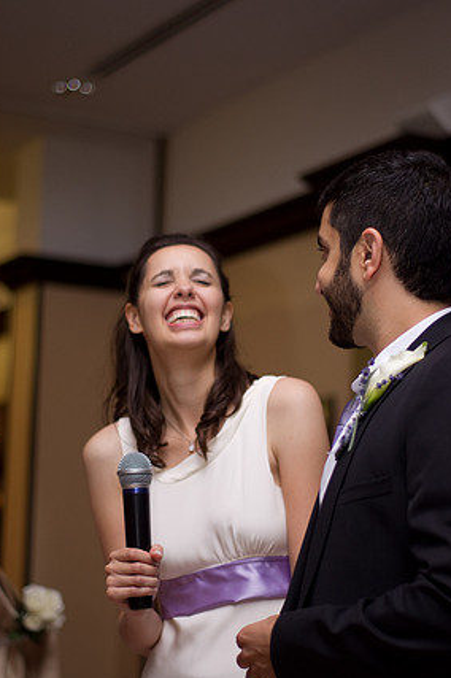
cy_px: 345
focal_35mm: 79
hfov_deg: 17.2
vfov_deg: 25.7
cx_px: 226
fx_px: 1487
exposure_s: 1/180
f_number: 1.7
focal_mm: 50
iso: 400
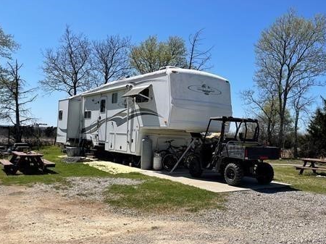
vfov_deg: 38.4
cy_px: 150
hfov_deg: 49.6
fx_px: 348
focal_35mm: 37
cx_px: 206
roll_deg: -2.6
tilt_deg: -1.6
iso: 32
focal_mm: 4.2
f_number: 1.6
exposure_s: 1/4831
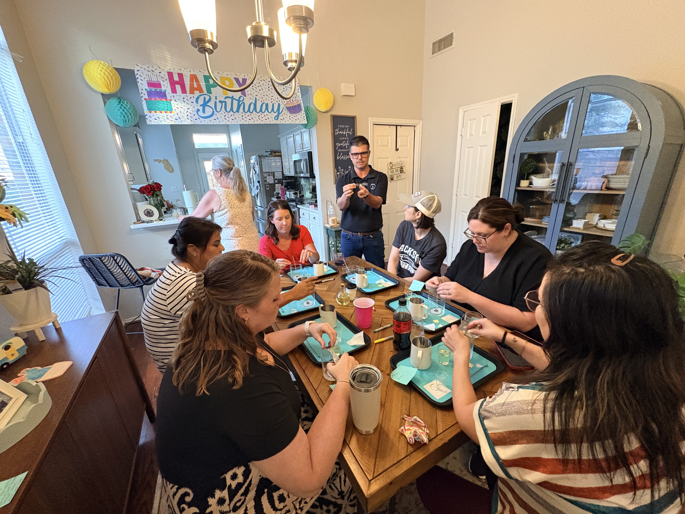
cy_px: 257
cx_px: 342
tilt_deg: -17.6
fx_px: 277
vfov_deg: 85.7
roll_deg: +2.4
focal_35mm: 14
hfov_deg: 102.1
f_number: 2.2
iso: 800
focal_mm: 2.22
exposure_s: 1/59
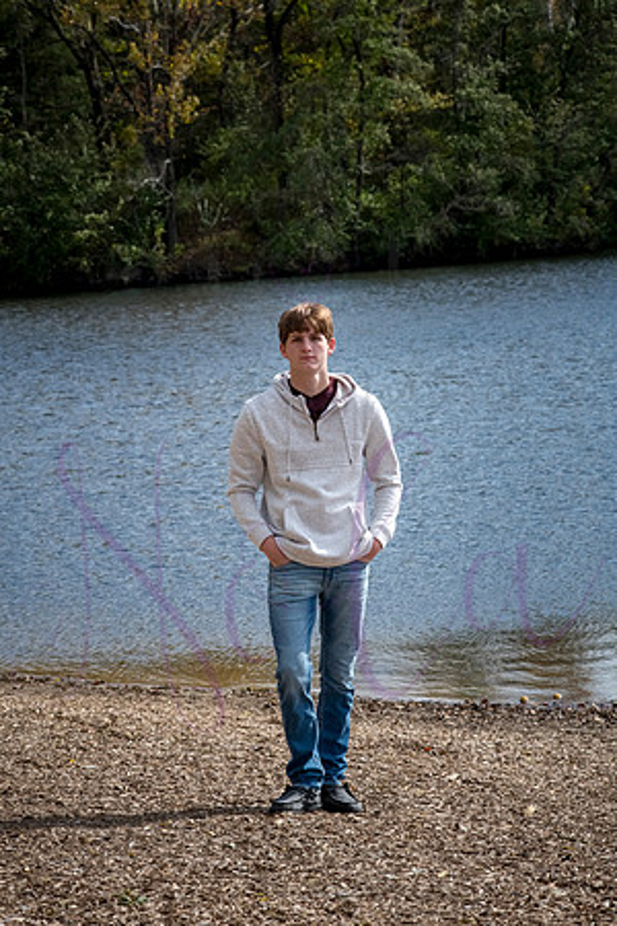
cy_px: 463
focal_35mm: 135
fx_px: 3470
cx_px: 308
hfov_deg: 10.2
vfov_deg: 15.2
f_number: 11
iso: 800
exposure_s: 1/640
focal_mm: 135
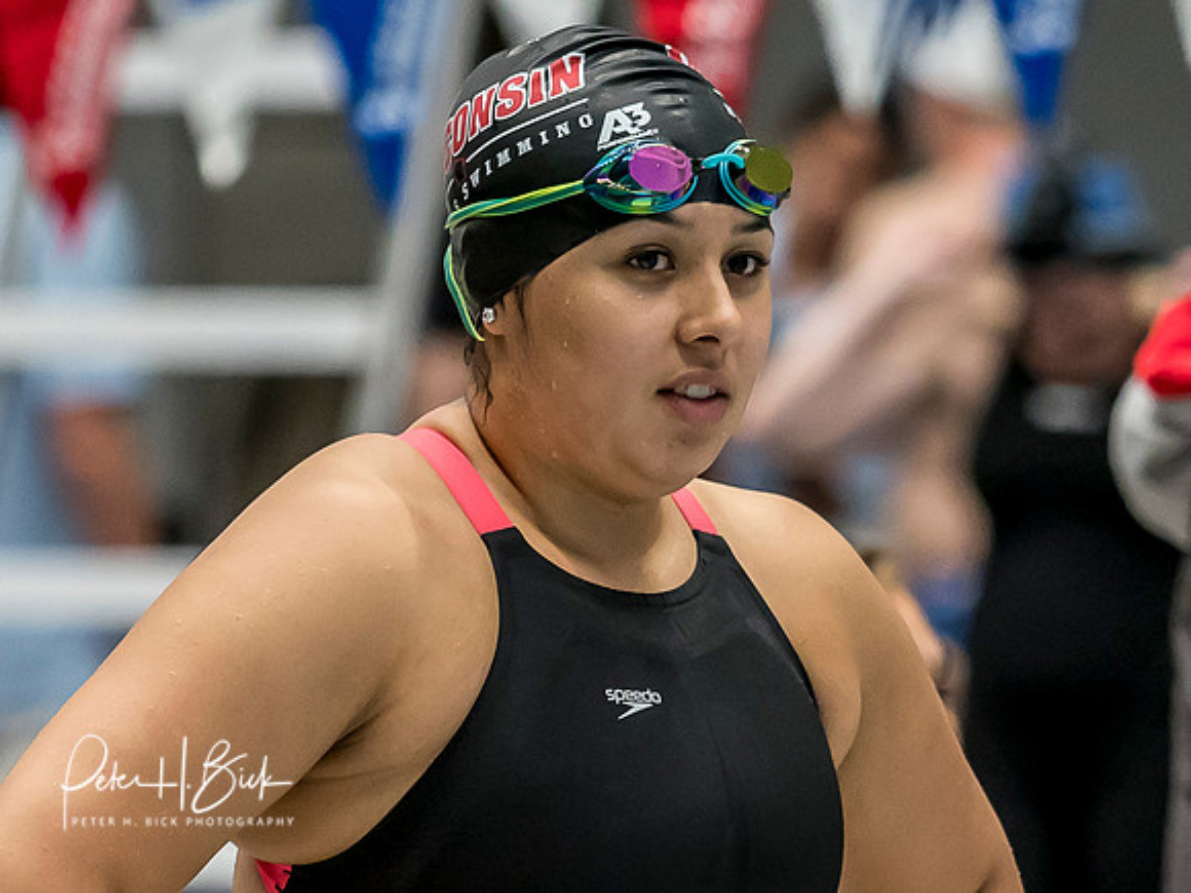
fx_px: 27580
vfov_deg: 1.9
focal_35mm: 802
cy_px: 725
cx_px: 512
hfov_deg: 2.5
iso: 2500
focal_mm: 150
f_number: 2.8
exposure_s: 1/500
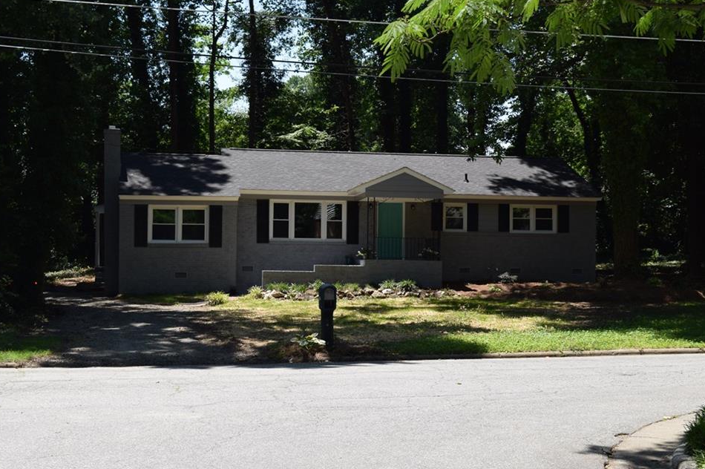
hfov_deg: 36.3
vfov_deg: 24.6
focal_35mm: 55
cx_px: 358
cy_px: 247
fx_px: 1076
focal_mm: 34
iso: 100
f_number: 8
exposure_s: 1/200
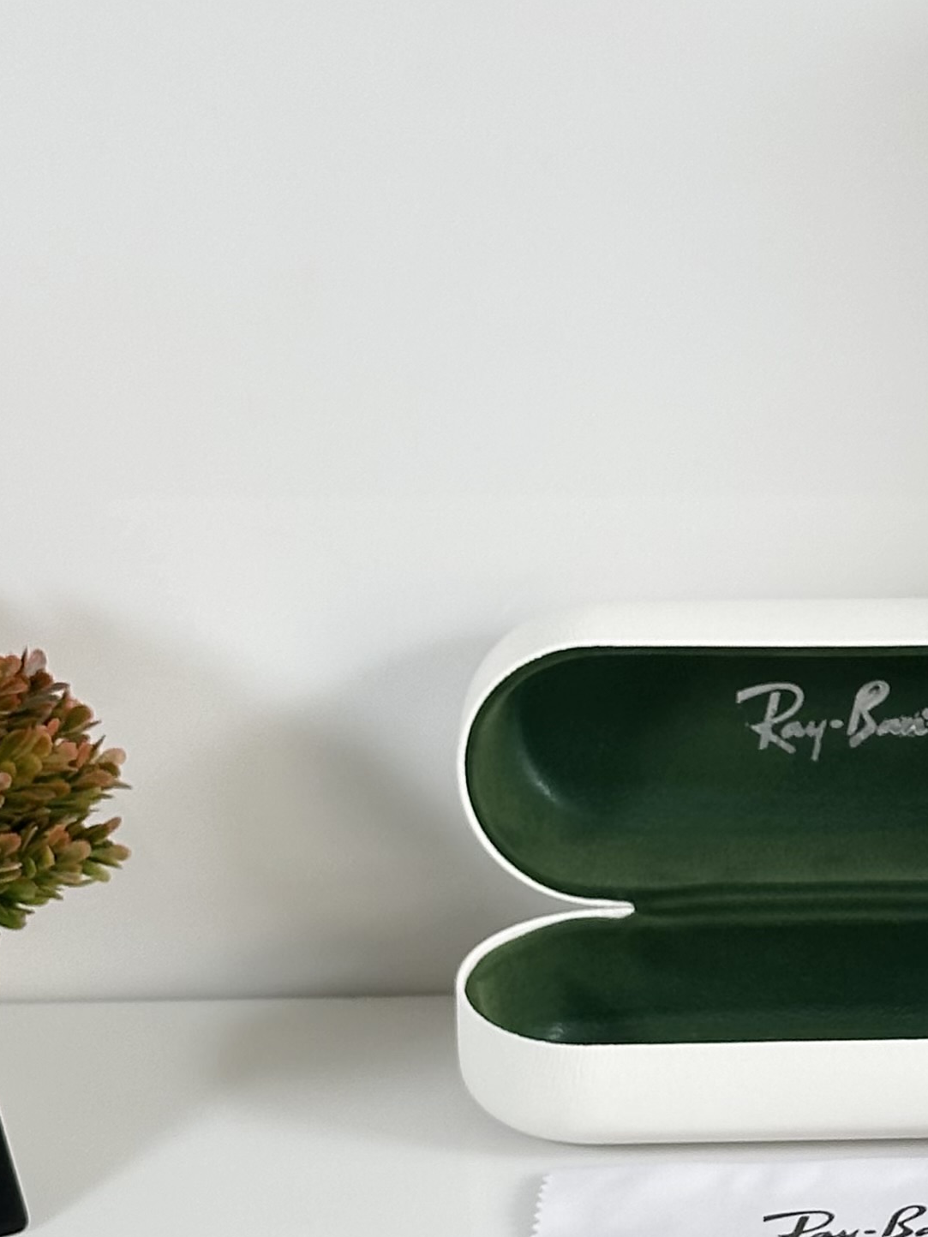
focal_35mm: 134
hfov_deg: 10.9
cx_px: 1084
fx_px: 4790
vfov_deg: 14.6
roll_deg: +0.1
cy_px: 1050
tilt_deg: -26.5
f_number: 1.78
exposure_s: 1/121
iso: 64
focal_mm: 6.86
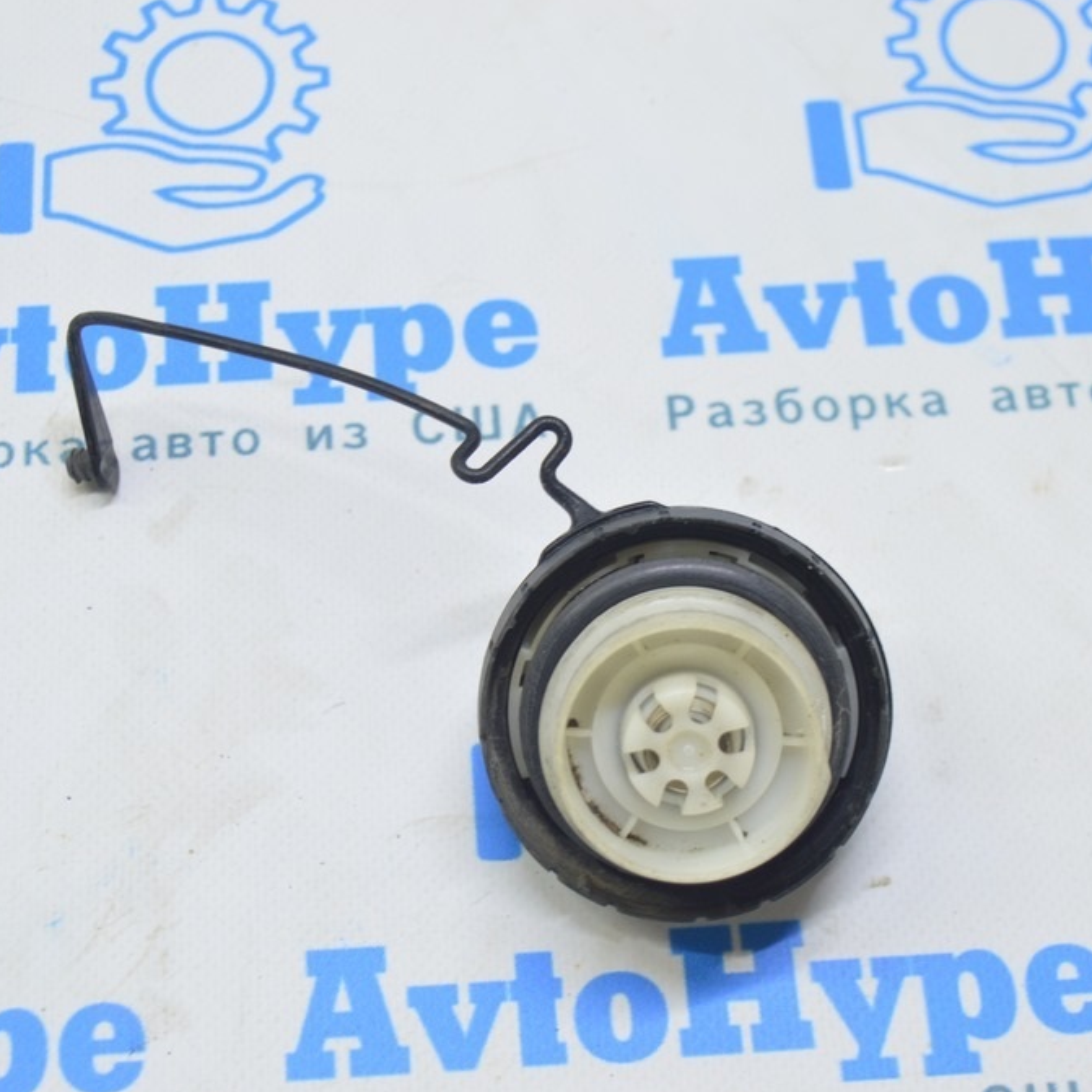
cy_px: 544
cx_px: 488
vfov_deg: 24.7
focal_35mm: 70
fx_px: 2498
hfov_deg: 24.6
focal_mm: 36
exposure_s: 1/20
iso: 400
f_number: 5.6
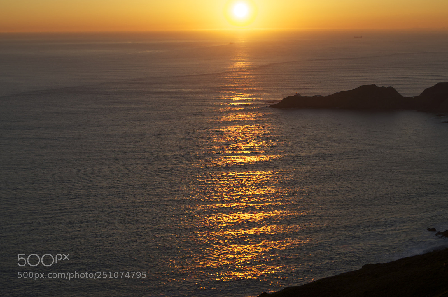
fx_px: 857
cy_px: 148
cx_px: 224
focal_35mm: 69
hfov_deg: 29.3
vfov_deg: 19.6
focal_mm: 46
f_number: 9
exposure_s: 1/200
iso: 100
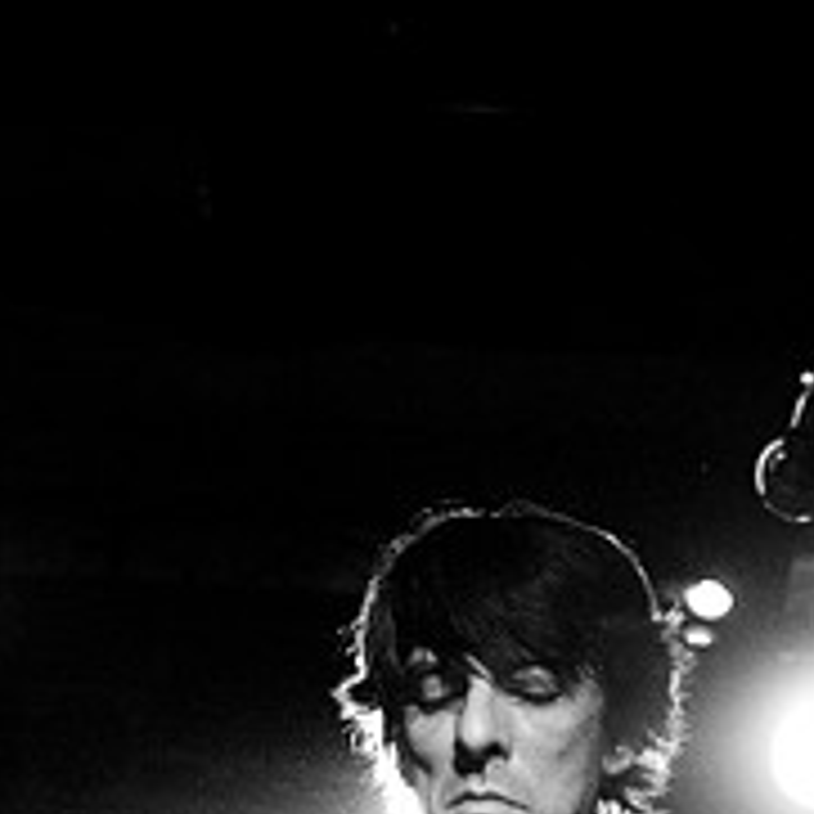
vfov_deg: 12.4
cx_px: 236
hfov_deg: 12.5
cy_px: 886
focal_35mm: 139
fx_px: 3698
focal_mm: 44
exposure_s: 1/125
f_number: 2.8
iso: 1250
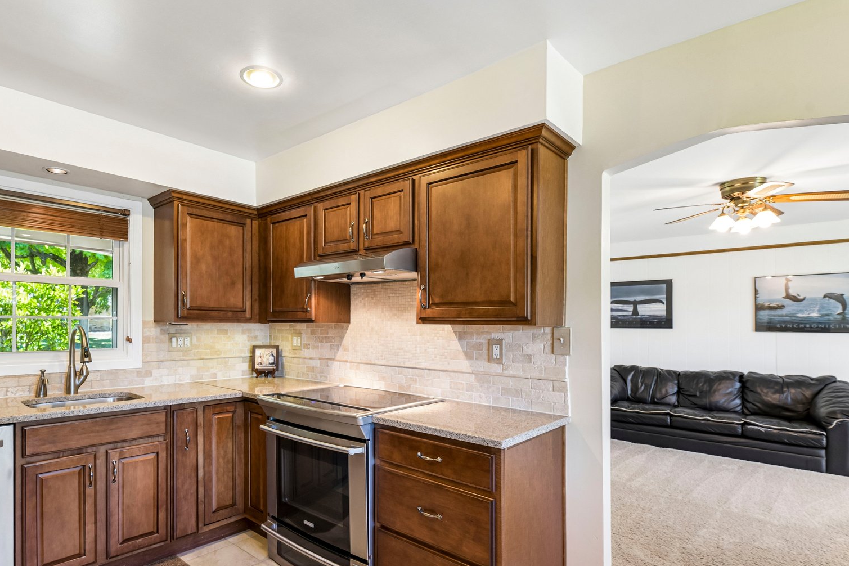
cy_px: 329
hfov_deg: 86.2
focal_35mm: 19
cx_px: 354
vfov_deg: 64.2
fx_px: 448
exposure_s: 1/6
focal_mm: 14
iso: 400
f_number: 8
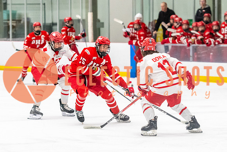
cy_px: 76
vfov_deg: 6.0
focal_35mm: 230
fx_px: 1448
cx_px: 126
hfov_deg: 9.0
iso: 4000
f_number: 2.8
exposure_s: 1/800
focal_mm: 105
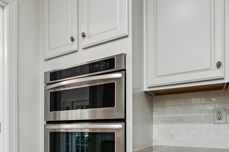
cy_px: 127
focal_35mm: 29
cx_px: 77
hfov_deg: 61.8
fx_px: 186
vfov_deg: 42.2
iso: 100
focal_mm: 16.7
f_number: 13
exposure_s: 1
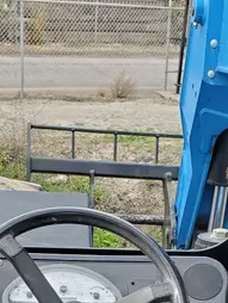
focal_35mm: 75
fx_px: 658
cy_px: 385
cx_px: 148
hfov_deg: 19.6
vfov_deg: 23.3
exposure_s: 1/179
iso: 50
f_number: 2.4
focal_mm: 4.3
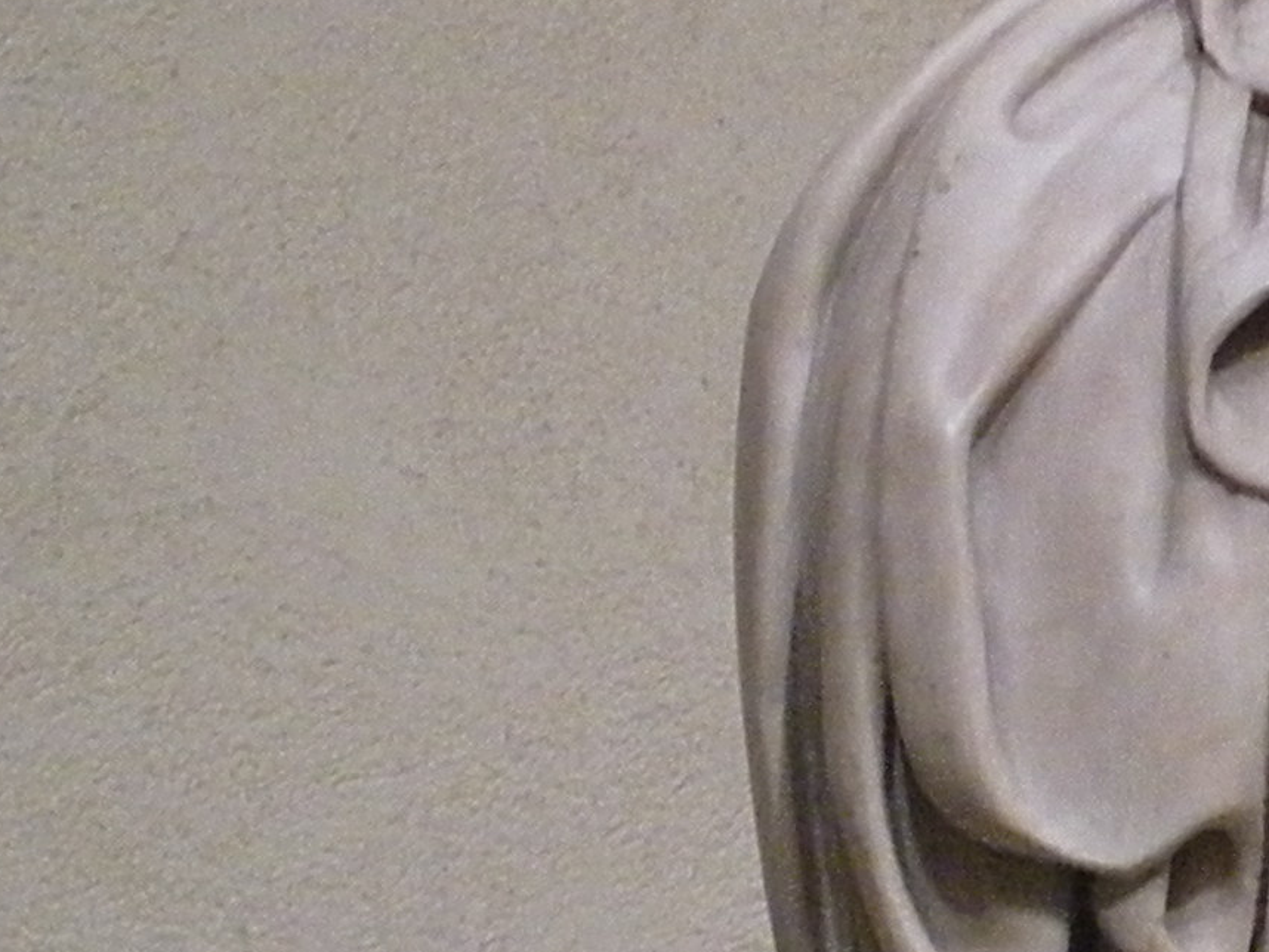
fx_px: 5610
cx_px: 2109
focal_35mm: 153
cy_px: 477
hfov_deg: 12.1
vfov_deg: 9.7
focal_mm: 6.3
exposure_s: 1/20
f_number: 3.5
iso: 400
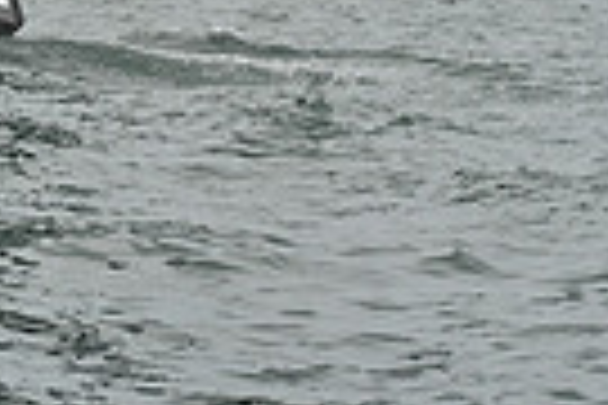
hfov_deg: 6.8
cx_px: -245
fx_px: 5066
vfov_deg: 4.4
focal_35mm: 300
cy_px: -886
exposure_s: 1/1250
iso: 320
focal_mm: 70
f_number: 8
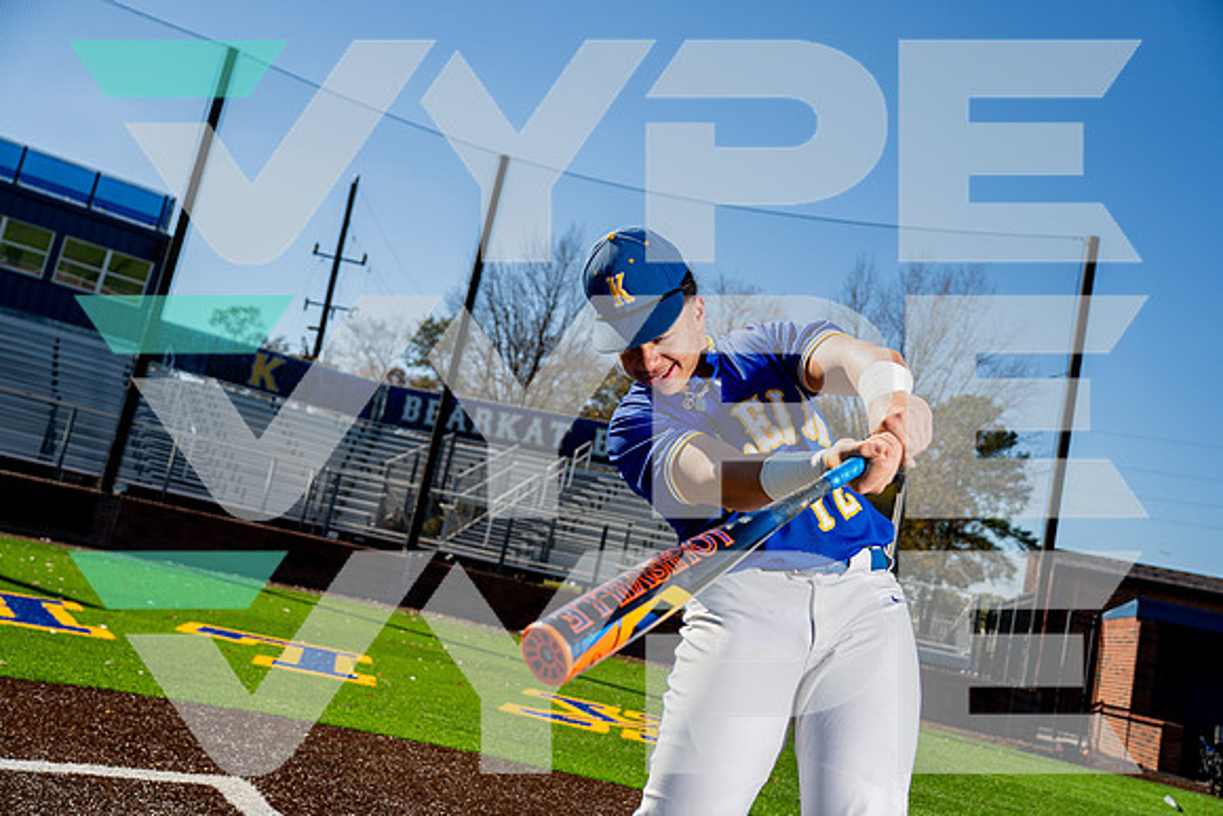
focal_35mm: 34
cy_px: 408
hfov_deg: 55.8
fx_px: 1155
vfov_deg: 38.9
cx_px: 612
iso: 100
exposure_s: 1/2000
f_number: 4
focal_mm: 34
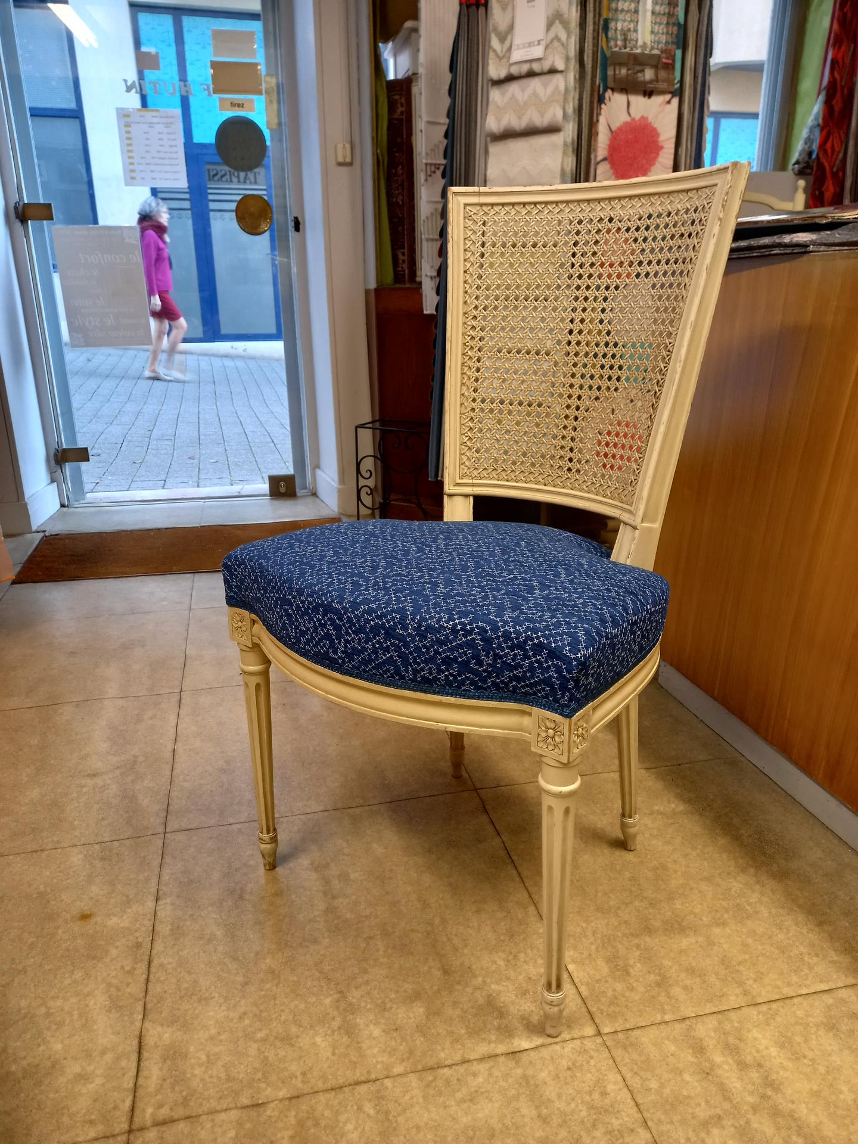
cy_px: 572
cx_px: 429
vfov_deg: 69.4
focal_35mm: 25
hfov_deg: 54.9
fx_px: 826
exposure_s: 1/50
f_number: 2
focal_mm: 4.6
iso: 200
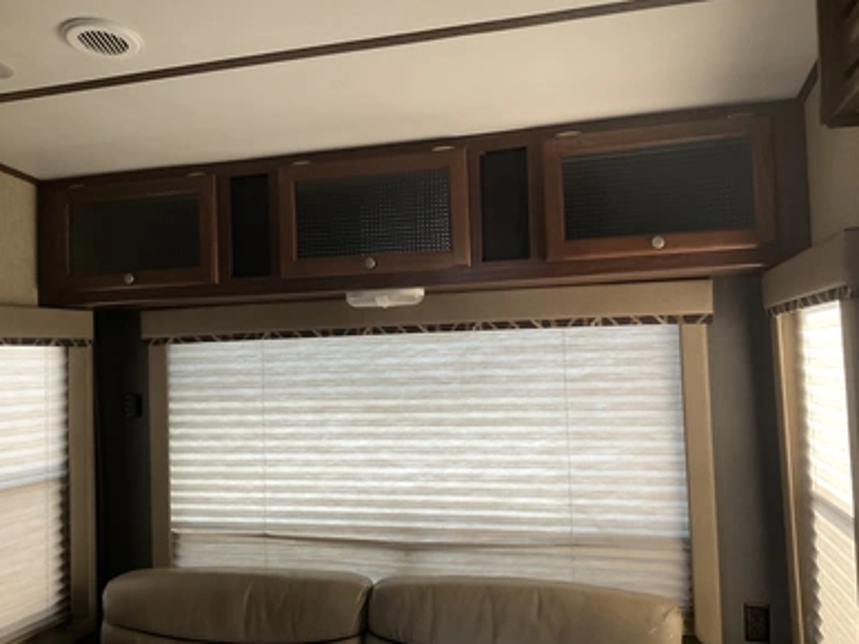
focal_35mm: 30
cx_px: 431
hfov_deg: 60.0
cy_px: 324
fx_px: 744
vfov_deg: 46.8
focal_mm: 3
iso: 64
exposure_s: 1/72
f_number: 1.8
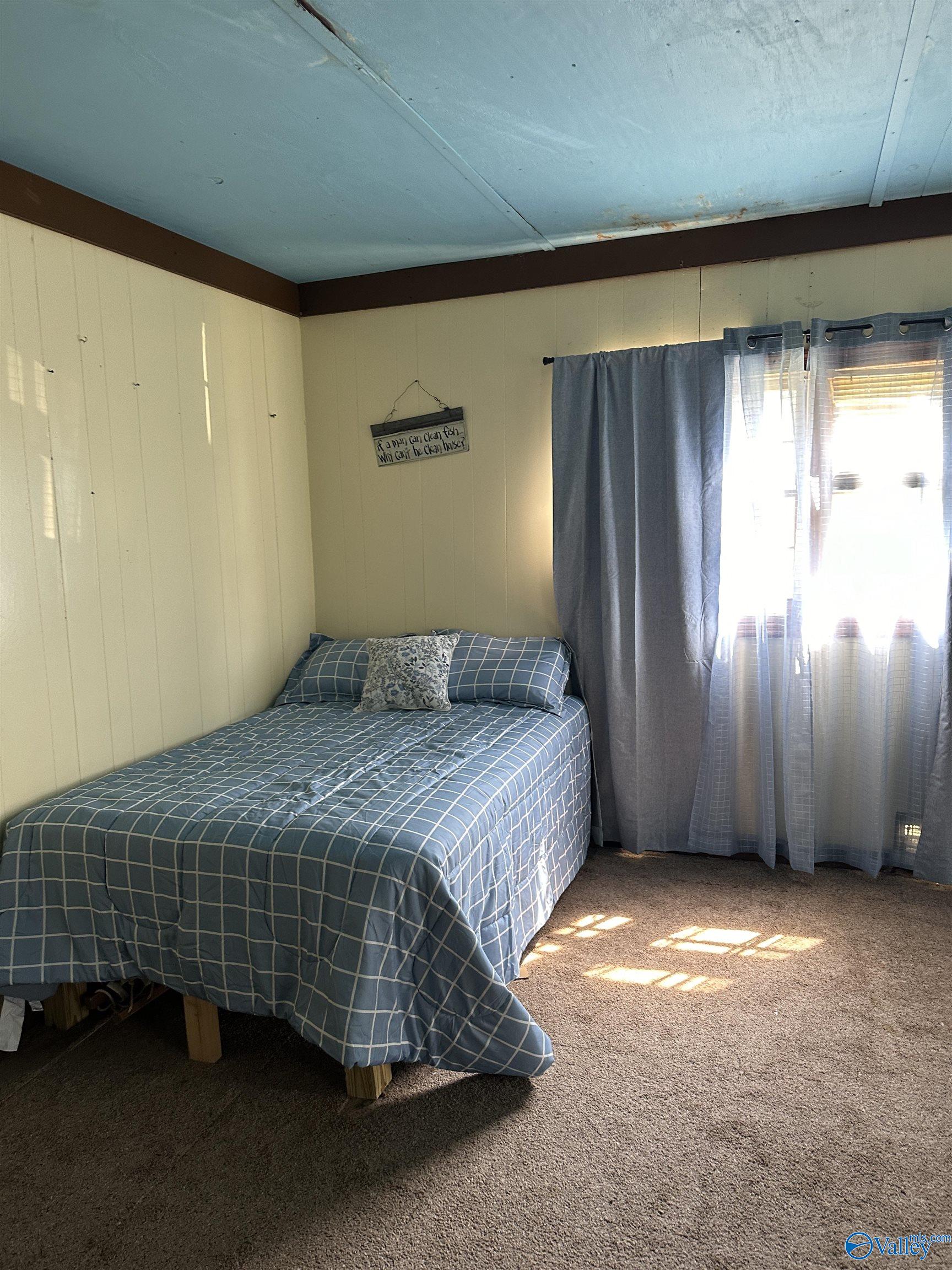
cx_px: 476
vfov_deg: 71.6
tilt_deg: -7.0
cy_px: 635
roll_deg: +3.5
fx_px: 880
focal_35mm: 24
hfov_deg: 56.8
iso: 250
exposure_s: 1/69
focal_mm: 6.86
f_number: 1.78
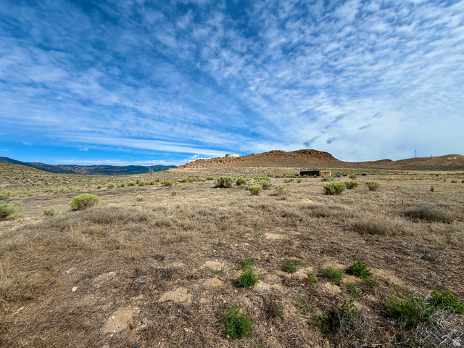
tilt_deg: +1.1
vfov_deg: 85.7
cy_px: 174
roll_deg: +1.4
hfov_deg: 102.1
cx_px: 232
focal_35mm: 14
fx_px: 188
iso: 20
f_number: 2.2
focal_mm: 2.22
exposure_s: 1/1534
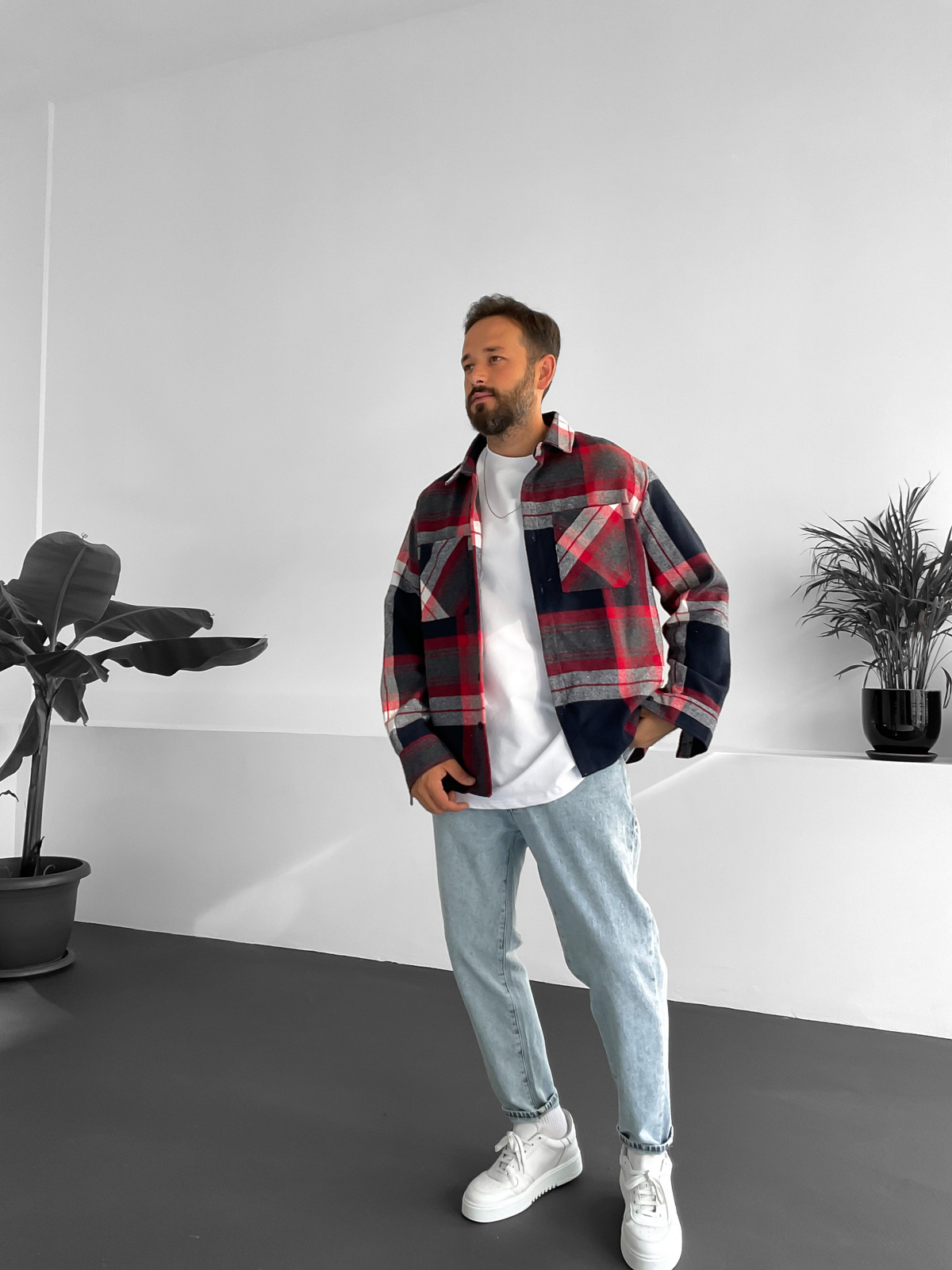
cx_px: 476
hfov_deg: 48.2
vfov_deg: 61.7
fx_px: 1063
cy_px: 635
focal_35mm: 29
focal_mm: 3
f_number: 1.8
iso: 50
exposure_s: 1/120
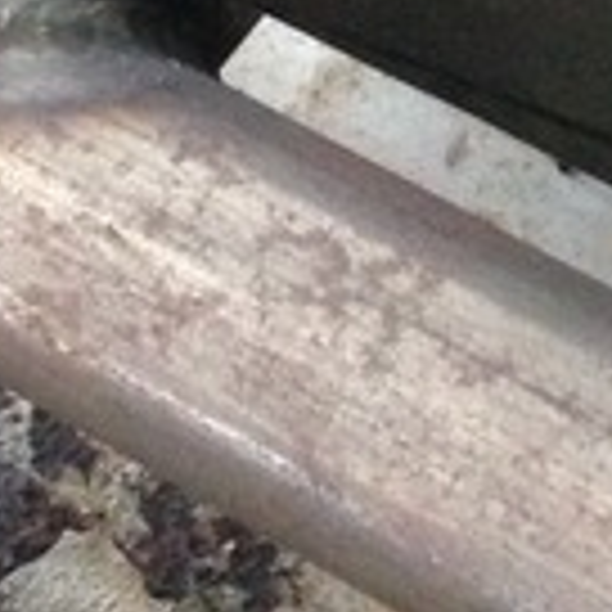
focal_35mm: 219
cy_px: -414
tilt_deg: -53.6
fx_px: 4380
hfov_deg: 8.0
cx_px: 580
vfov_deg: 7.8
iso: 400
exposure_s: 1/20
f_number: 2.4
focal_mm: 4.12
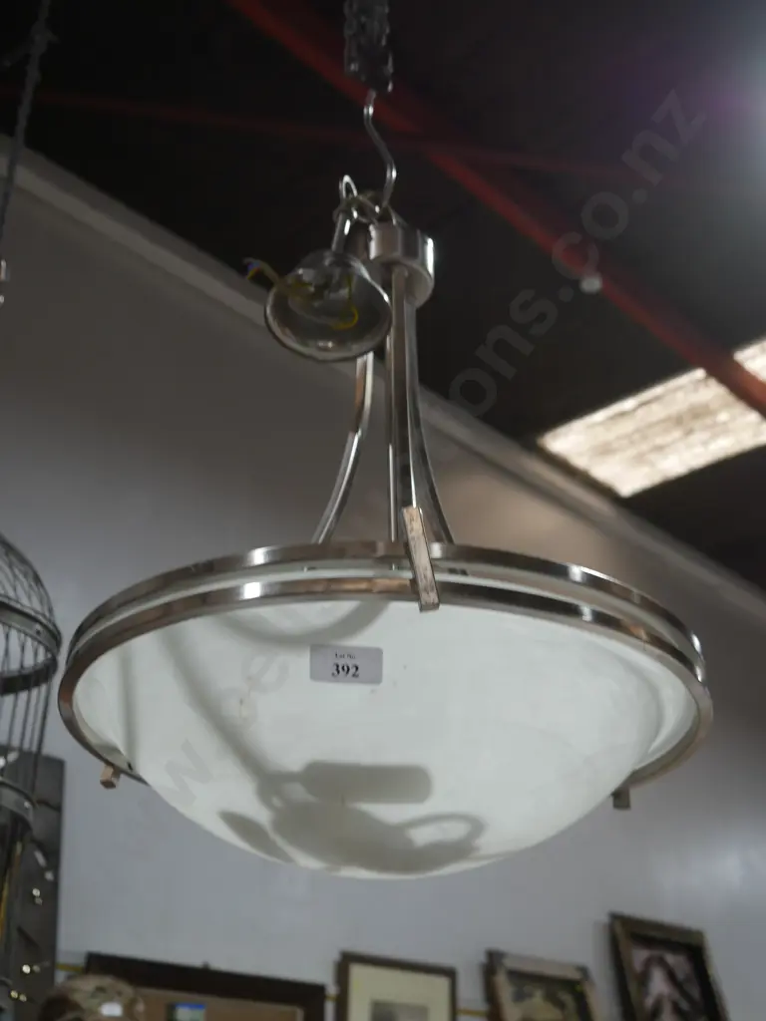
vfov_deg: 46.8
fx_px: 1180
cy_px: 510
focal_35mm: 40
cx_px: 383
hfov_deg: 36.0
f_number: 4.5
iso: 400
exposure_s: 1/60
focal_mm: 20
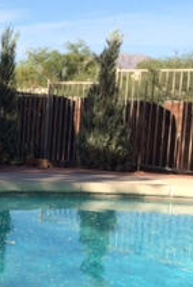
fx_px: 753
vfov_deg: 21.6
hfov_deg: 12.9
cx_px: -181
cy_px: 160
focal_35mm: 94
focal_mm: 4.12
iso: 40
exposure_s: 1/1866
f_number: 2.2
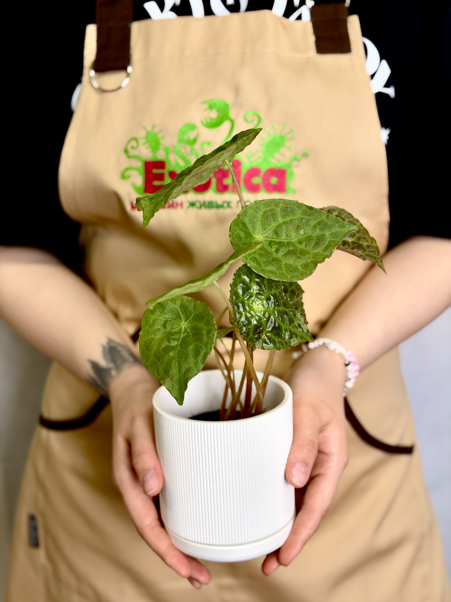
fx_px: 834
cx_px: 226
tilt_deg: -15.5
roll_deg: +1.9
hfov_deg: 30.3
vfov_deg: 39.7
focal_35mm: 48
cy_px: 301
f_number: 1.78
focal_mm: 6.76
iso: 50
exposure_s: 1/170
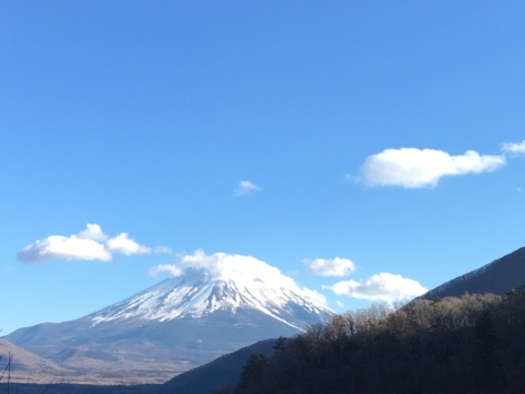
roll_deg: -0.3
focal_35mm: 63
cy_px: 324
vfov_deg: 22.9
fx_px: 956
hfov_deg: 30.6
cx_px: 331
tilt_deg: +5.5
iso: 25
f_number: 2.2
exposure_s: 1/503
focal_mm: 4.15
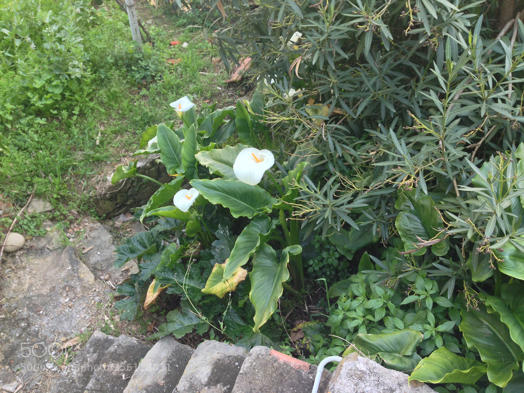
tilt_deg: -48.5
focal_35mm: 33
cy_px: 196
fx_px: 500
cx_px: 262
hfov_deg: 55.4
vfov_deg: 42.9
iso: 80
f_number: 2.4
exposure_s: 1/20
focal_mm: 4.12
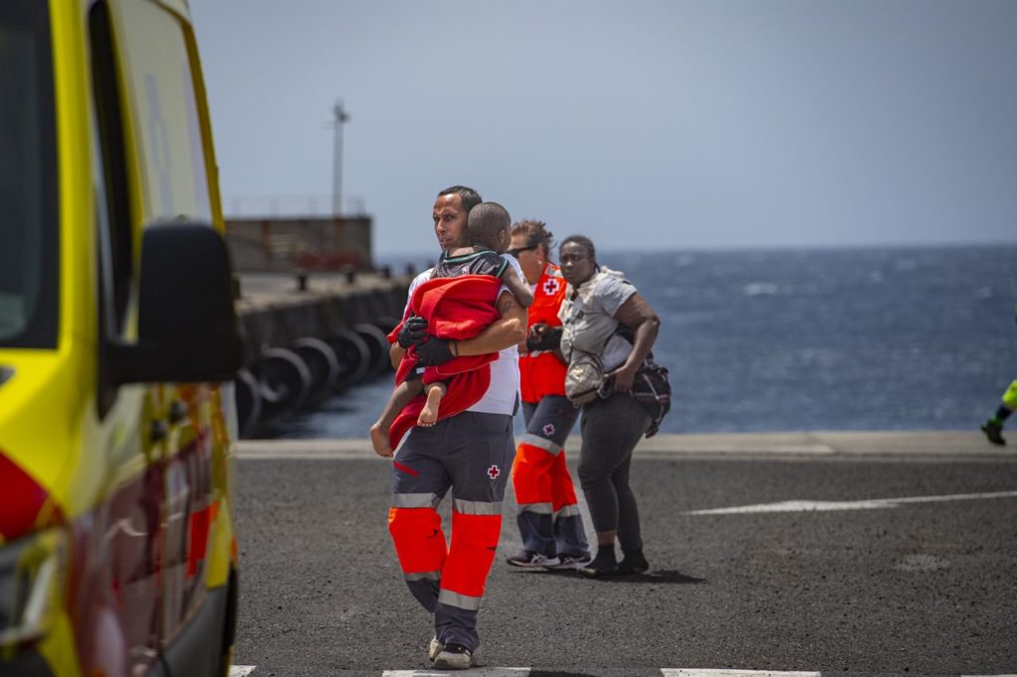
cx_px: 508
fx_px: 5648
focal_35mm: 200
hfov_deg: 10.3
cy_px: 338
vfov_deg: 6.9
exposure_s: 1/3200
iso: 125
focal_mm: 200
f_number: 4.5
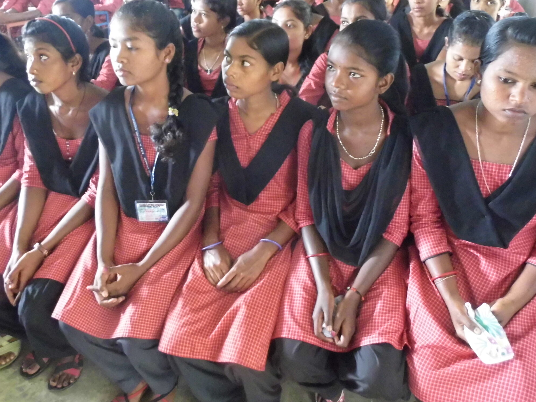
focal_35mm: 32
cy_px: 145
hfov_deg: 56.8
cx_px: 250
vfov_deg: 43.7
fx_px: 495
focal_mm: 4.5
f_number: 3.1
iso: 800
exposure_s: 1/8
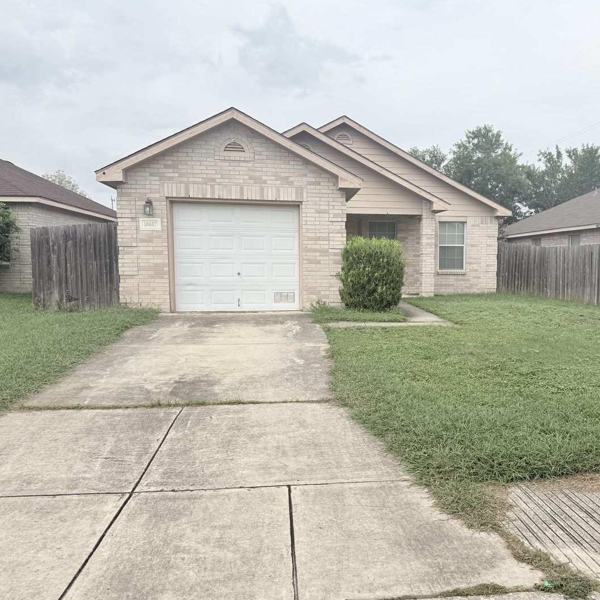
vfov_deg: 55.6
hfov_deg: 55.2
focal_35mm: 29
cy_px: 305
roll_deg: -0.1
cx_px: 364
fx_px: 569
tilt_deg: -4.4
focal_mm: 6.76
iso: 80
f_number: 1.78
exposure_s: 1/4975
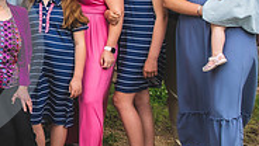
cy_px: -15
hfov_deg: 20.7
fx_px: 612
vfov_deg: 13.4
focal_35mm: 89
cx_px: -121
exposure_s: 1/200
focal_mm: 27
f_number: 5.6
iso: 160
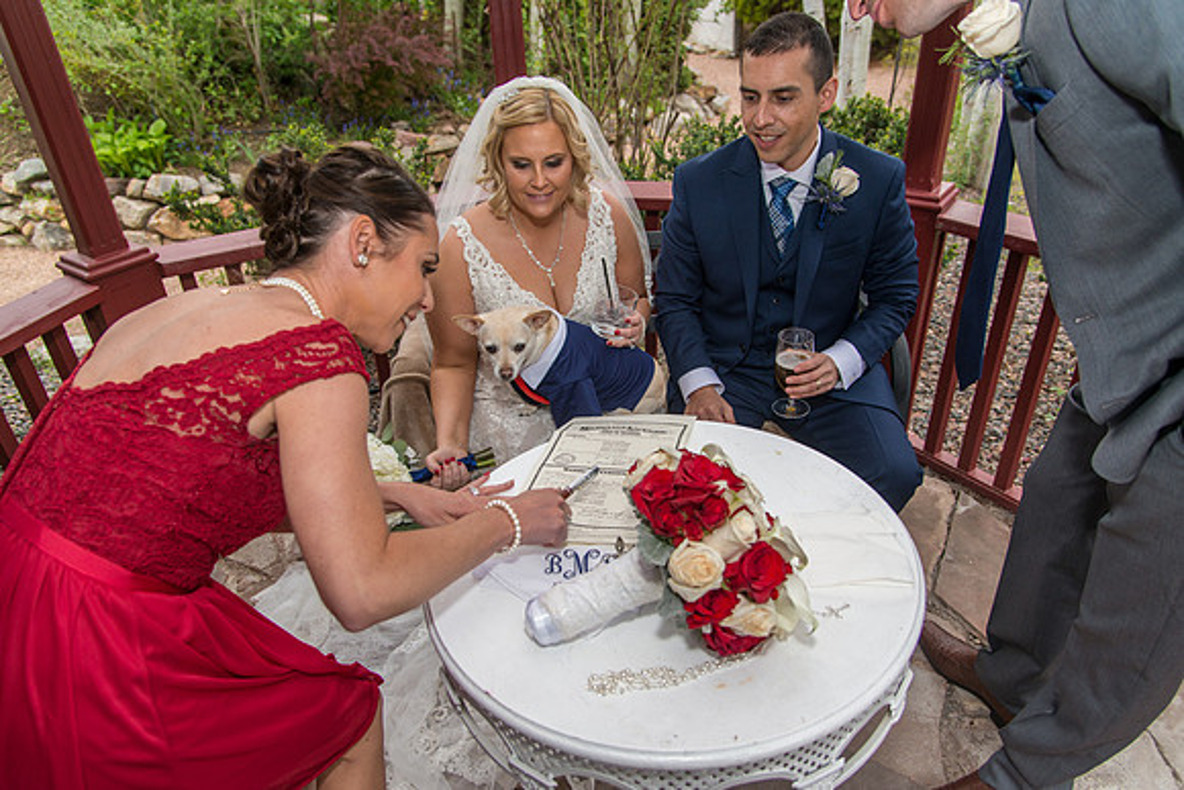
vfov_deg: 53.2
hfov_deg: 73.7
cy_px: 395
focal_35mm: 24
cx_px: 592
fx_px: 789
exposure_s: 1/200
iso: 400
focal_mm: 24
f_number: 4.5
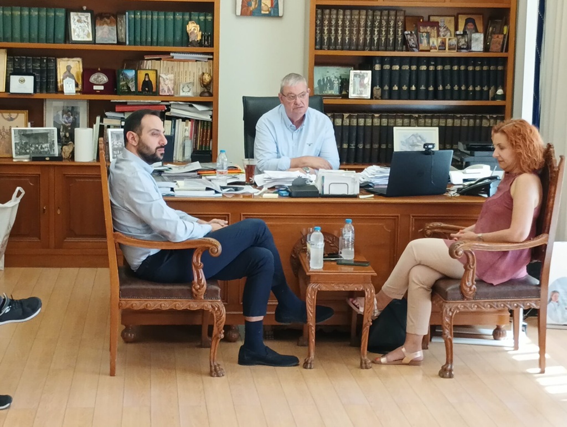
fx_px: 1148
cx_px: 284
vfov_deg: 21.1
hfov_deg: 27.7
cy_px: 214
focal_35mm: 70
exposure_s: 1/33.3
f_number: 1.8
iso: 346
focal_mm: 4.26
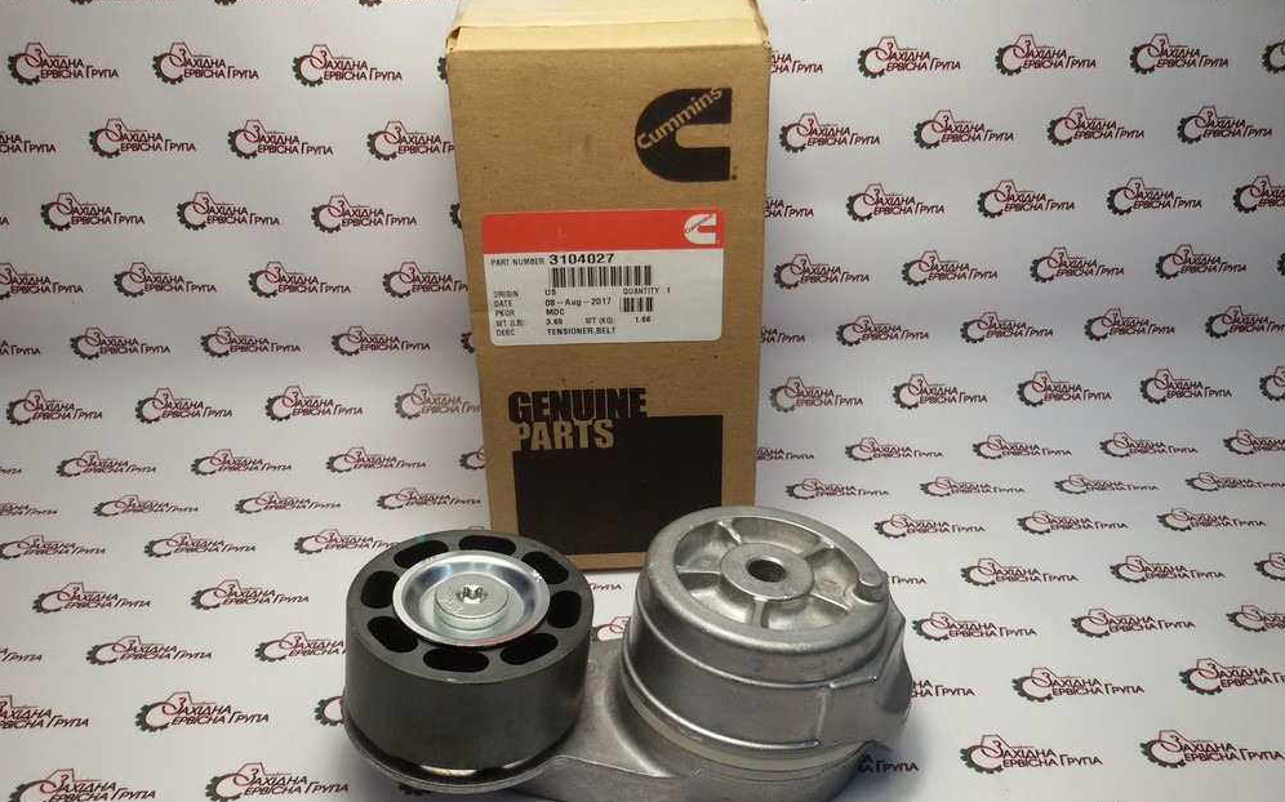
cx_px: 644
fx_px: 1155
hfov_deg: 58.2
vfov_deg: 38.3
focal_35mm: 33
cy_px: 375
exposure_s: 1/100
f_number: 2.4
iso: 50
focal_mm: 2.93
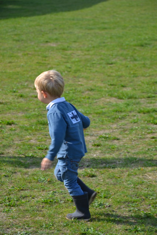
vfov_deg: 13.0
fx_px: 1031
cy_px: 118
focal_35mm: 158
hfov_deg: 8.7
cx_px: 78
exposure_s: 1/200
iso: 100
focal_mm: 105
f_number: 7.1
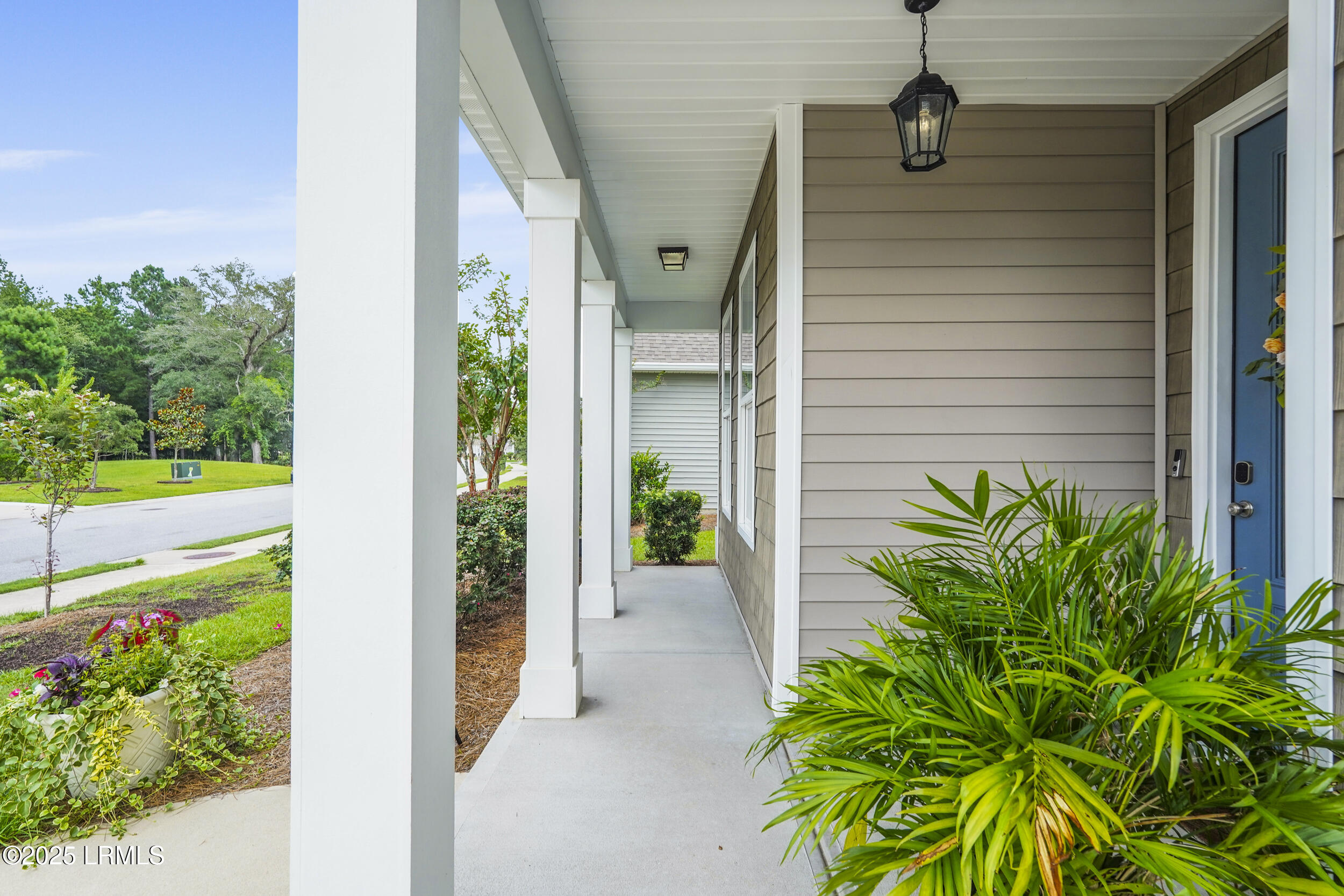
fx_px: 653
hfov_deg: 91.6
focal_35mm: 18
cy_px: 448
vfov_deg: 68.9
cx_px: 672
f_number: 9
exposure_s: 1/80
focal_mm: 17.5
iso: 320
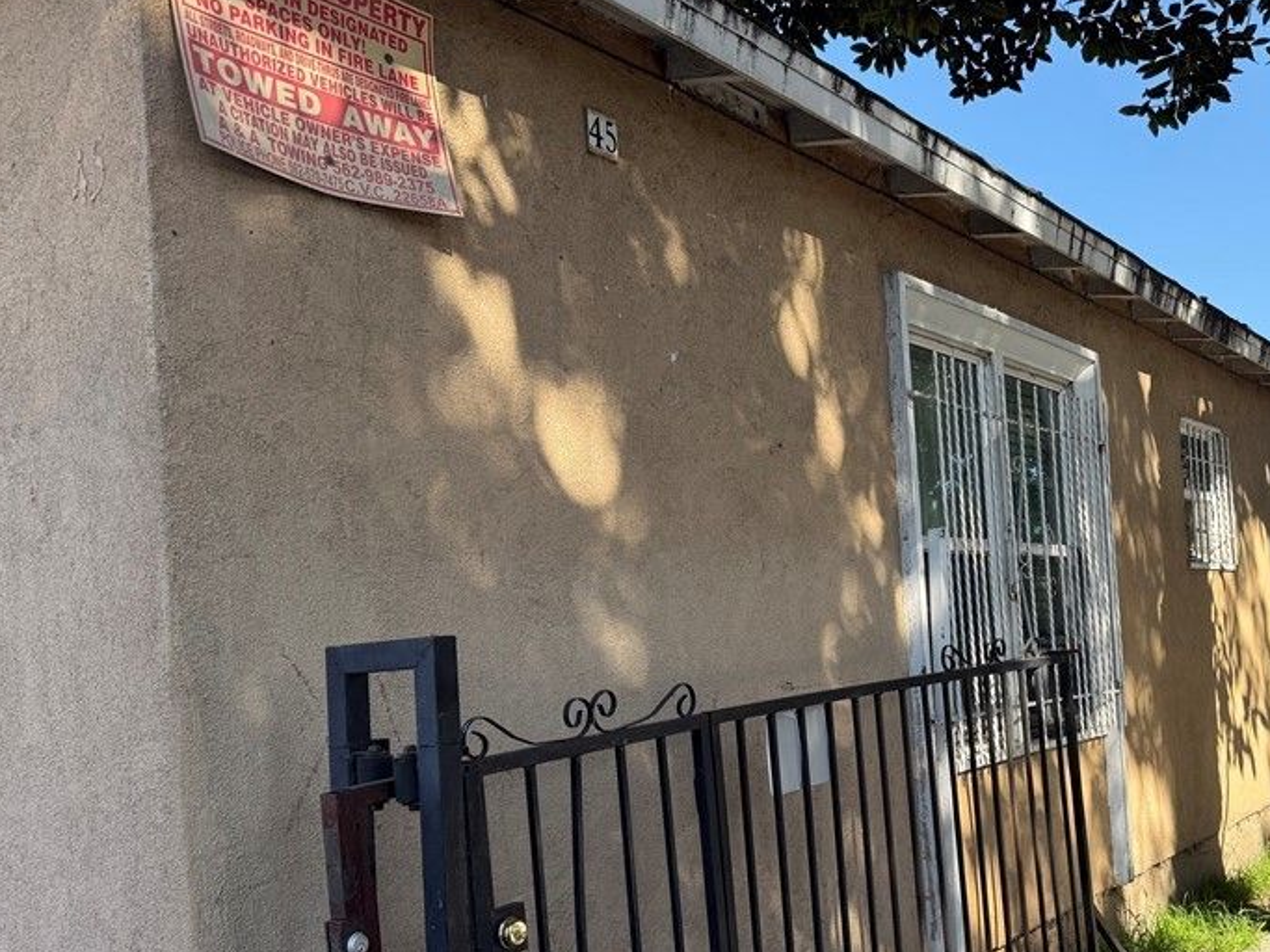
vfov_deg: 39.4
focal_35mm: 36
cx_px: 872
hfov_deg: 50.2
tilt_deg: +2.1
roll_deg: +3.2
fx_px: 1321
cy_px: 602
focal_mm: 6.76
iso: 100
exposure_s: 1/1292
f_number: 1.78
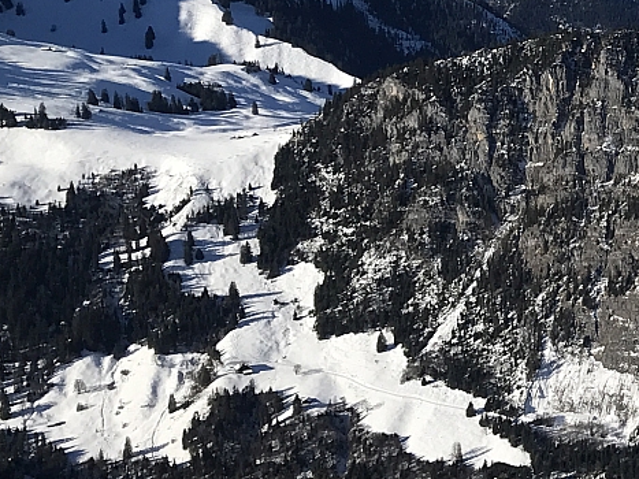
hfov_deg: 18.0
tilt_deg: -10.9
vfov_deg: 15.4
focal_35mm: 96
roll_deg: -1.7
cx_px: 995
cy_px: 160
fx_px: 1772
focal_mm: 3.99
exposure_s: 1/4000
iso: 20
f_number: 1.8
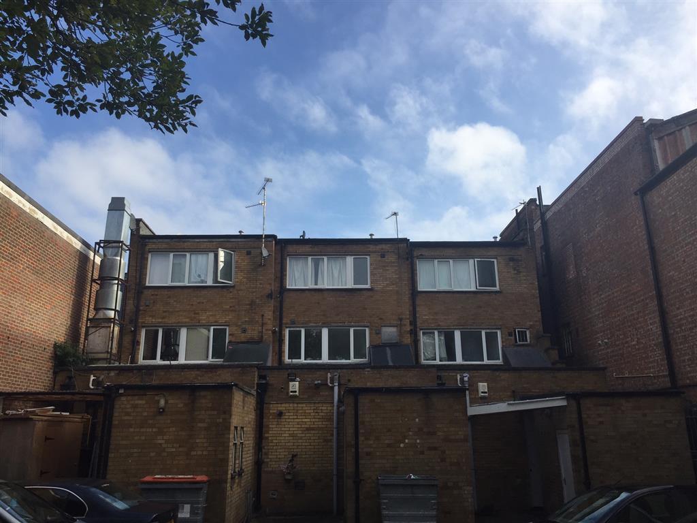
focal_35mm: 29
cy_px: 262
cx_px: 348
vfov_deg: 48.2
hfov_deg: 61.7
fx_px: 584
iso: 32
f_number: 2.2
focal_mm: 4.15
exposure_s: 1/1199
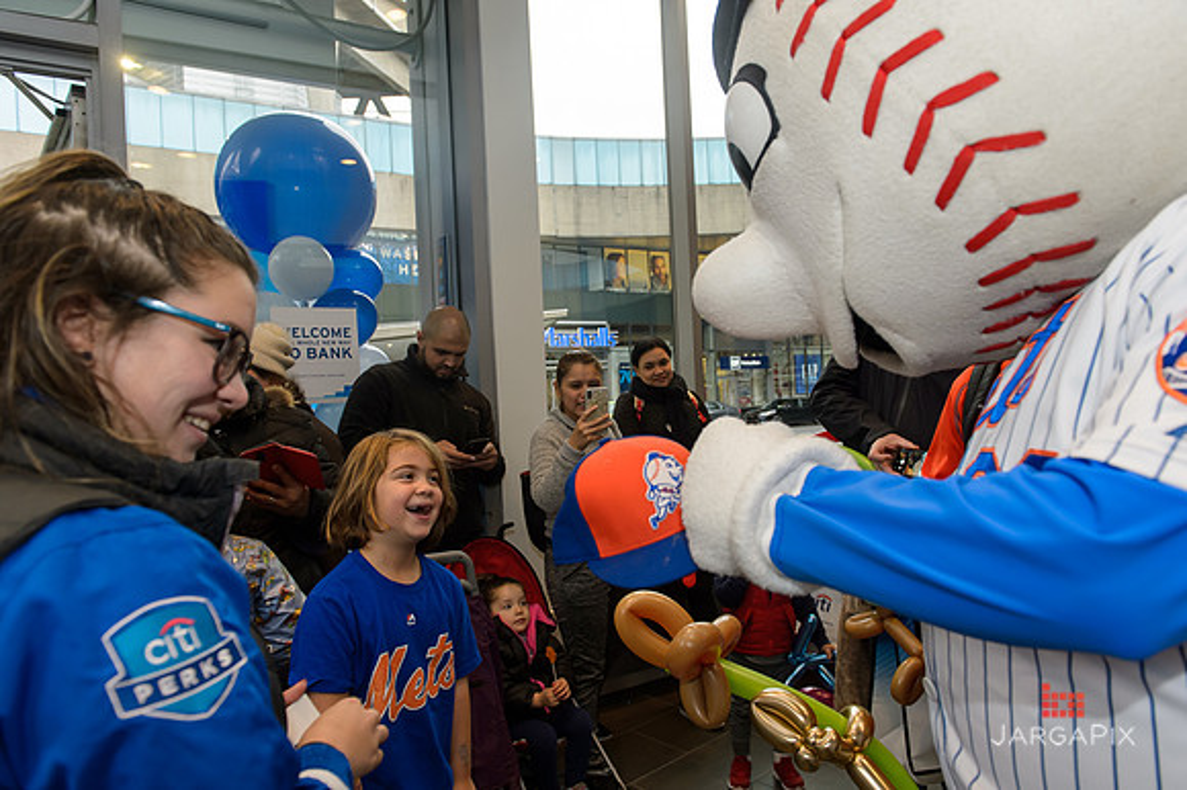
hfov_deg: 73.8
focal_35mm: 24
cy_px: 395
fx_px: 791
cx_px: 594
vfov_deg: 53.1
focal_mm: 24
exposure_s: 1/125
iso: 800
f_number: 4.5
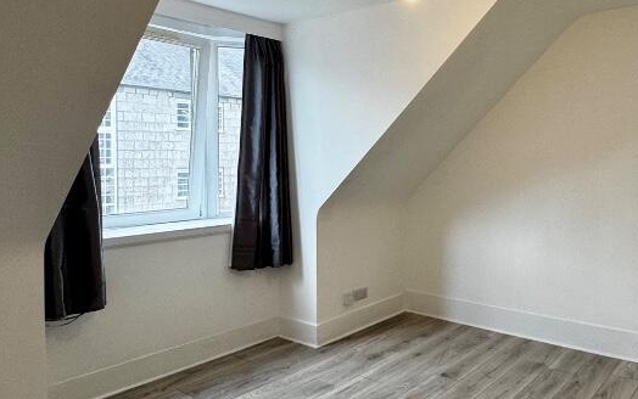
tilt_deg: -1.1
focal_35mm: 29
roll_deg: -0.2
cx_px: 466
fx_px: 504
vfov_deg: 43.1
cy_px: 169
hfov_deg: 61.5
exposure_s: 1/100
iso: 125
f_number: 2.2
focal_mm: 2.22
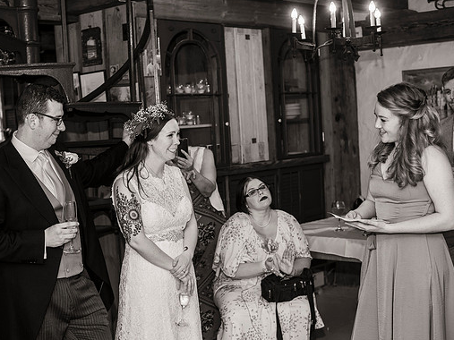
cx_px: 199
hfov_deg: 34.9
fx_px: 721
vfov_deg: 26.5
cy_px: 171
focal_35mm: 55
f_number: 3.2
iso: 500
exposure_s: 1/100
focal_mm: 50
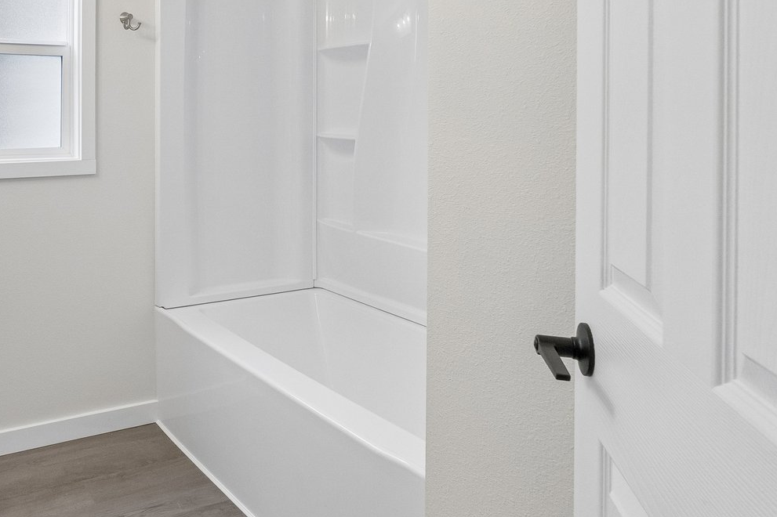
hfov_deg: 56.1
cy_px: 101
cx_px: 158
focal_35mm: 31
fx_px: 669
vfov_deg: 40.5
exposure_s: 1/30
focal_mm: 10
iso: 500
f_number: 8
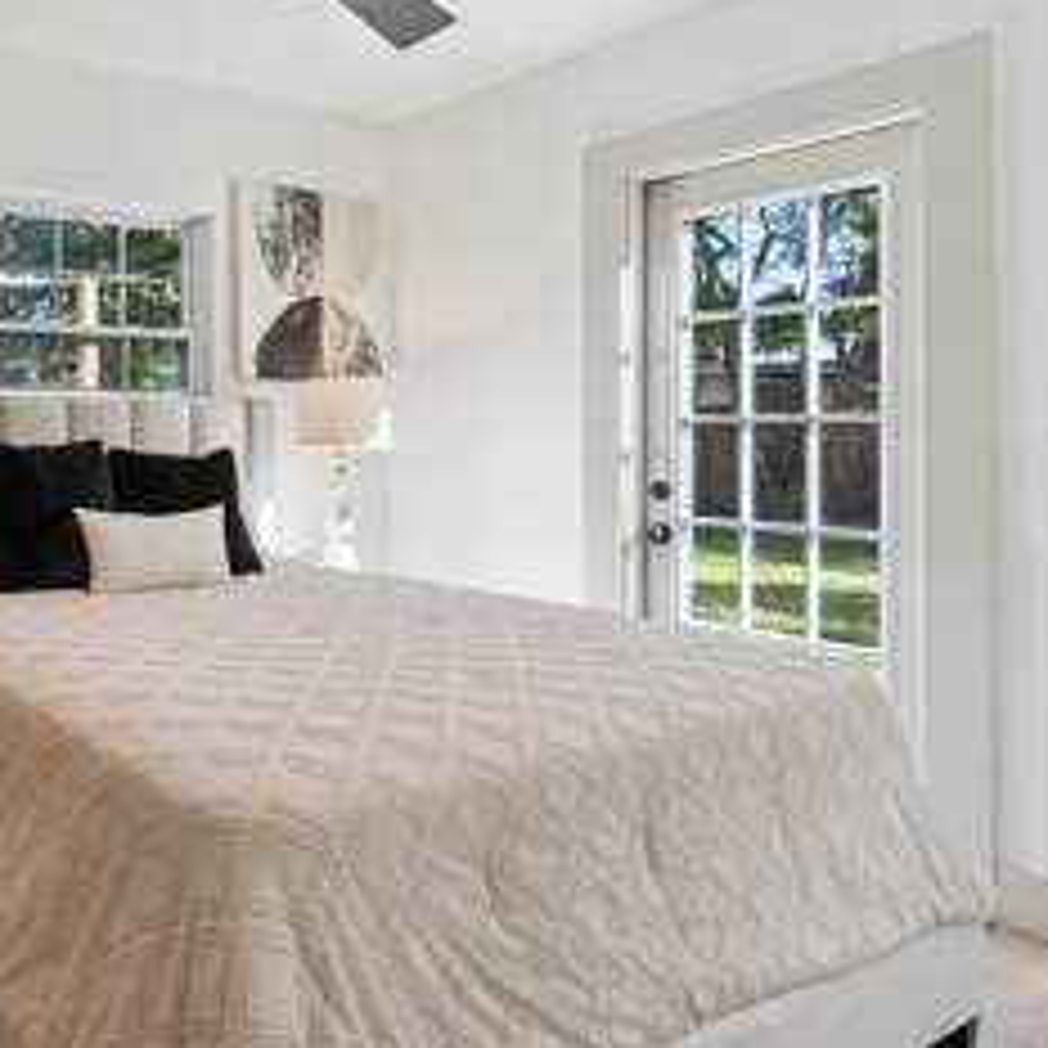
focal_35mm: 28
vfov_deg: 56.8
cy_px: 416
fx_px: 959
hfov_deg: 50.8
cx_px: 108
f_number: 10
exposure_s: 1/320
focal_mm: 16
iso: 3200
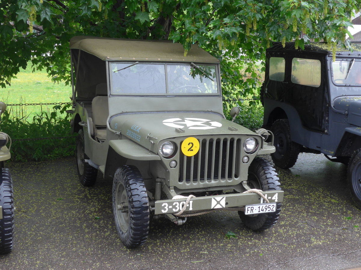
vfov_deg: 29.7
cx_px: 180
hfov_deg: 38.9
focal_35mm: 49
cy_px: 135
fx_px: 511
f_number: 3.2
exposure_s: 1/160
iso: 160
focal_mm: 10.1
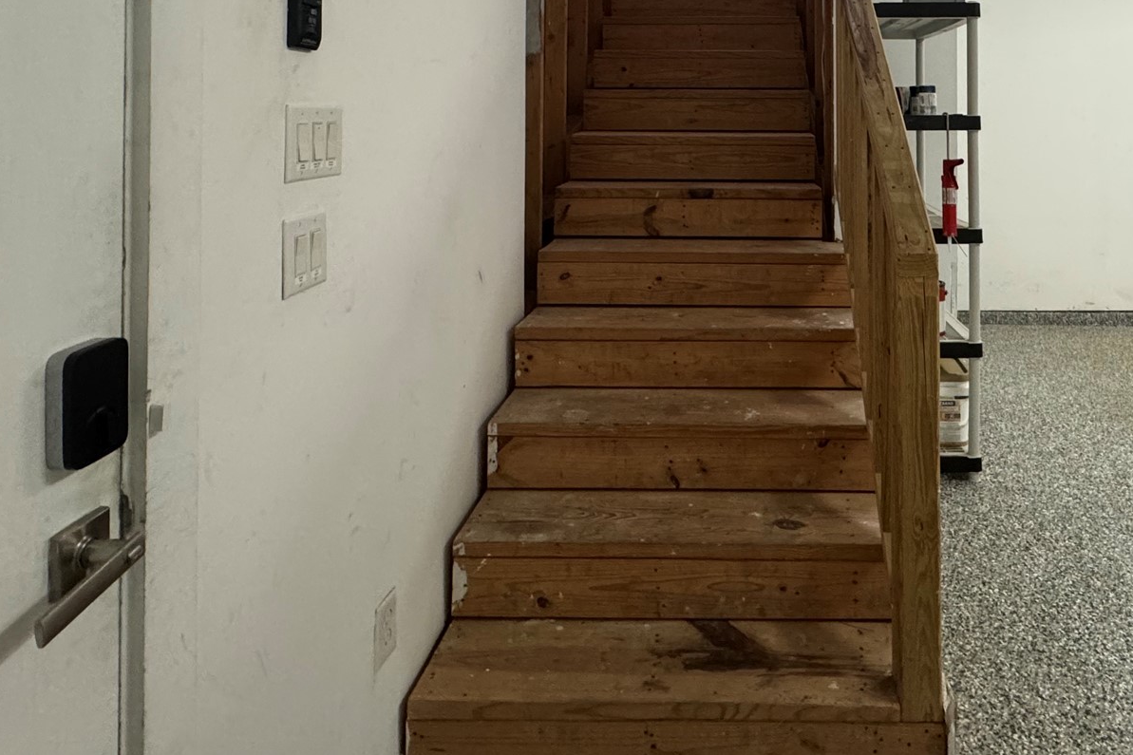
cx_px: 733
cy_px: 97
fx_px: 787
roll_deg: -0.1
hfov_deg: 69.9
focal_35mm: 25
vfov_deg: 46.9
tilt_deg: -0.1
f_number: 2.2
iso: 400
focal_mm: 2.22
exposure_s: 1/60
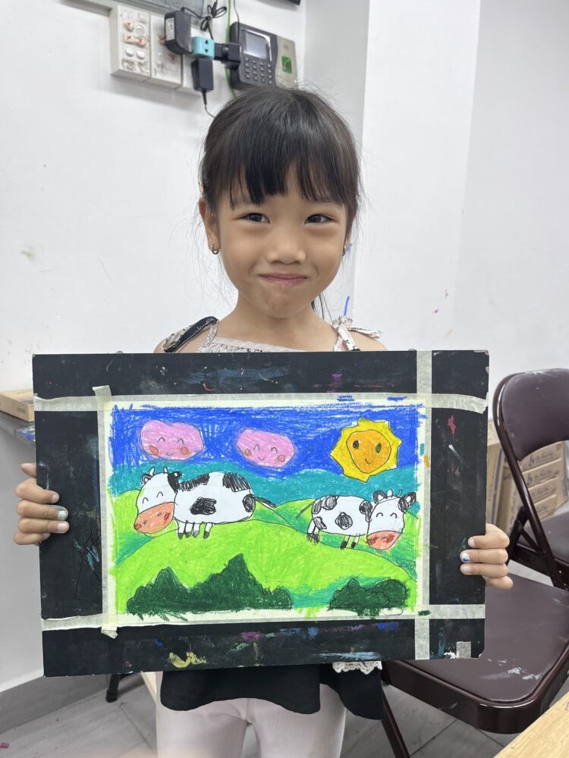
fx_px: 570
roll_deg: -1.3
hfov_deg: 53.1
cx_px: 284
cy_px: 379
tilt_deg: -12.4
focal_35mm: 26
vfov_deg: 67.3
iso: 40
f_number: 1.6
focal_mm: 5.1
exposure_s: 1/100
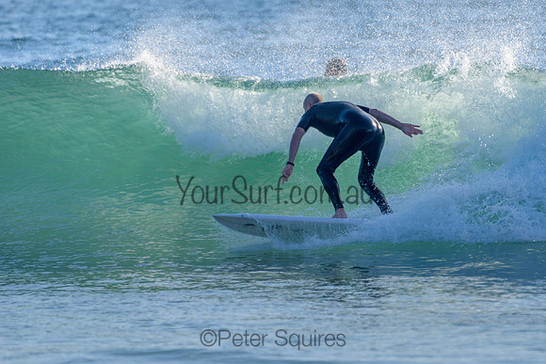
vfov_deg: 2.2
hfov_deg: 3.4
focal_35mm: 613
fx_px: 9299
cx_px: 335
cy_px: 148
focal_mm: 500
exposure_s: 1/2000
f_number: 5.6
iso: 160
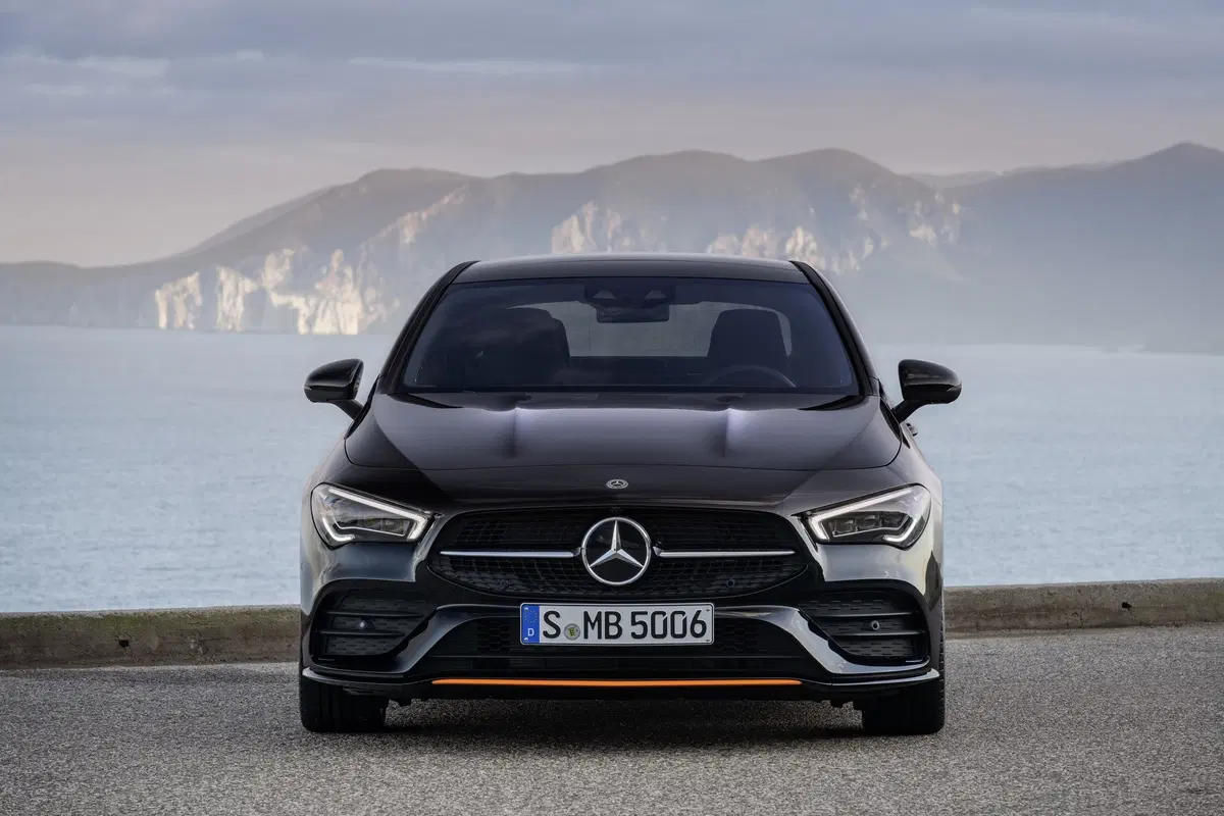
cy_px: 408
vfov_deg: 9.8
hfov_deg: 14.7
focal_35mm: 140
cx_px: 612
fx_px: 4760
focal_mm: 140
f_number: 11
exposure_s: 1/20
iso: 200
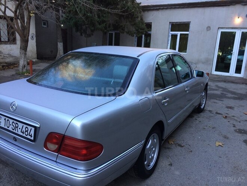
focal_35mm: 29
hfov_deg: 61.7
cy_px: 93
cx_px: 124
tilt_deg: -12.3
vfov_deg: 48.2
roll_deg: -3.7
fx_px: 207
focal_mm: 4.15
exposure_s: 1/120
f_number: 2.2
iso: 32
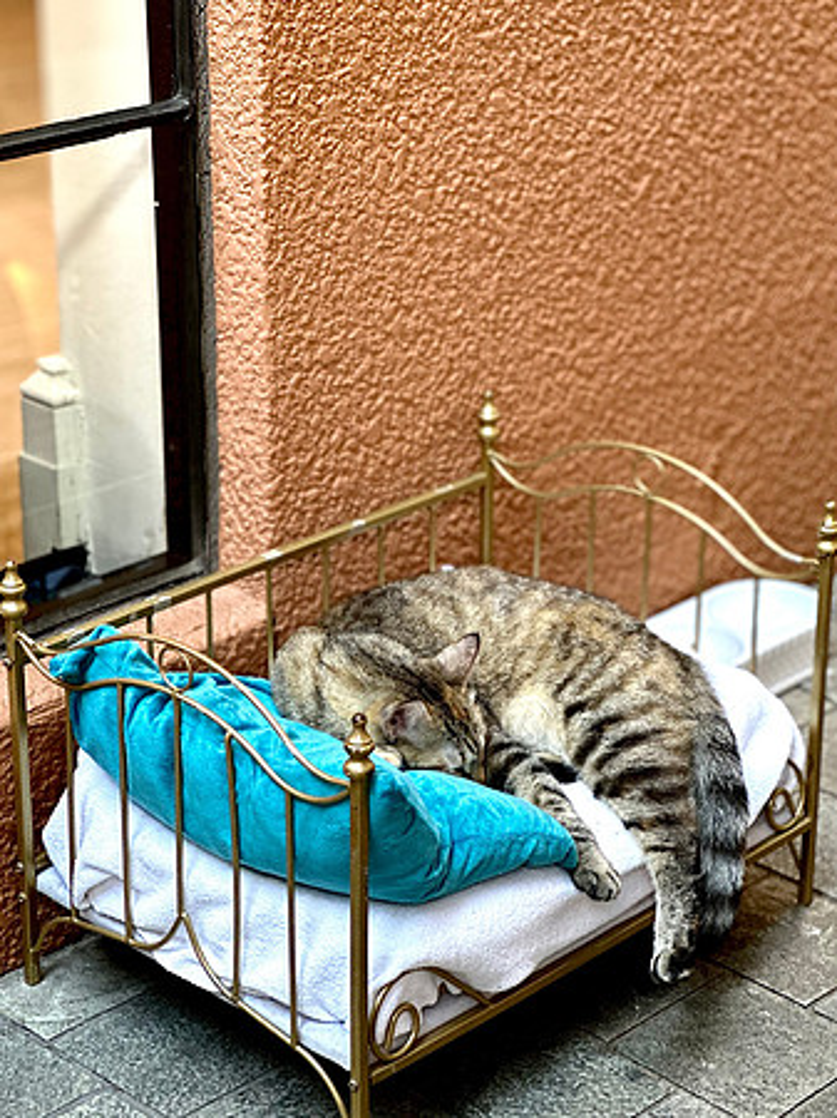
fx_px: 2485
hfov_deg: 19.1
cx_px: 418
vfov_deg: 25.3
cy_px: 559
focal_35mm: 77
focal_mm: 9
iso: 250
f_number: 2.8
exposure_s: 1/67
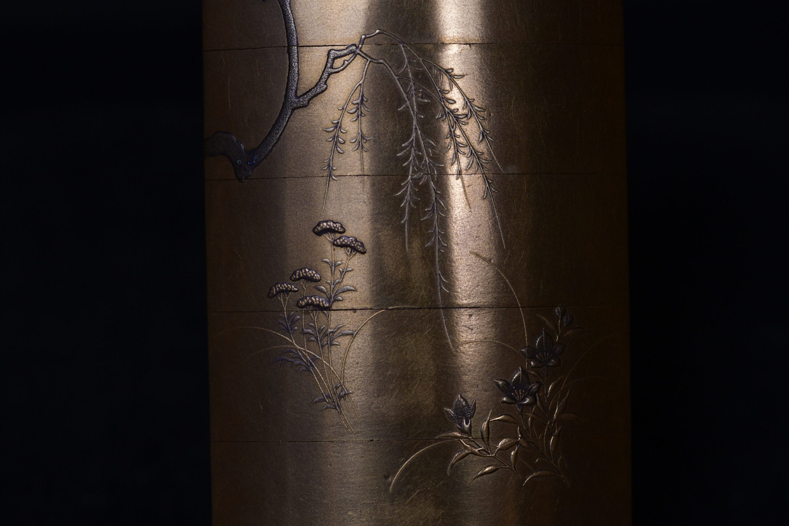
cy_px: 263
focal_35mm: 105
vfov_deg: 13.0
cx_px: 394
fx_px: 2301
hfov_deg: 19.5
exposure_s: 1/125
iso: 1100
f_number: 10
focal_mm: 105
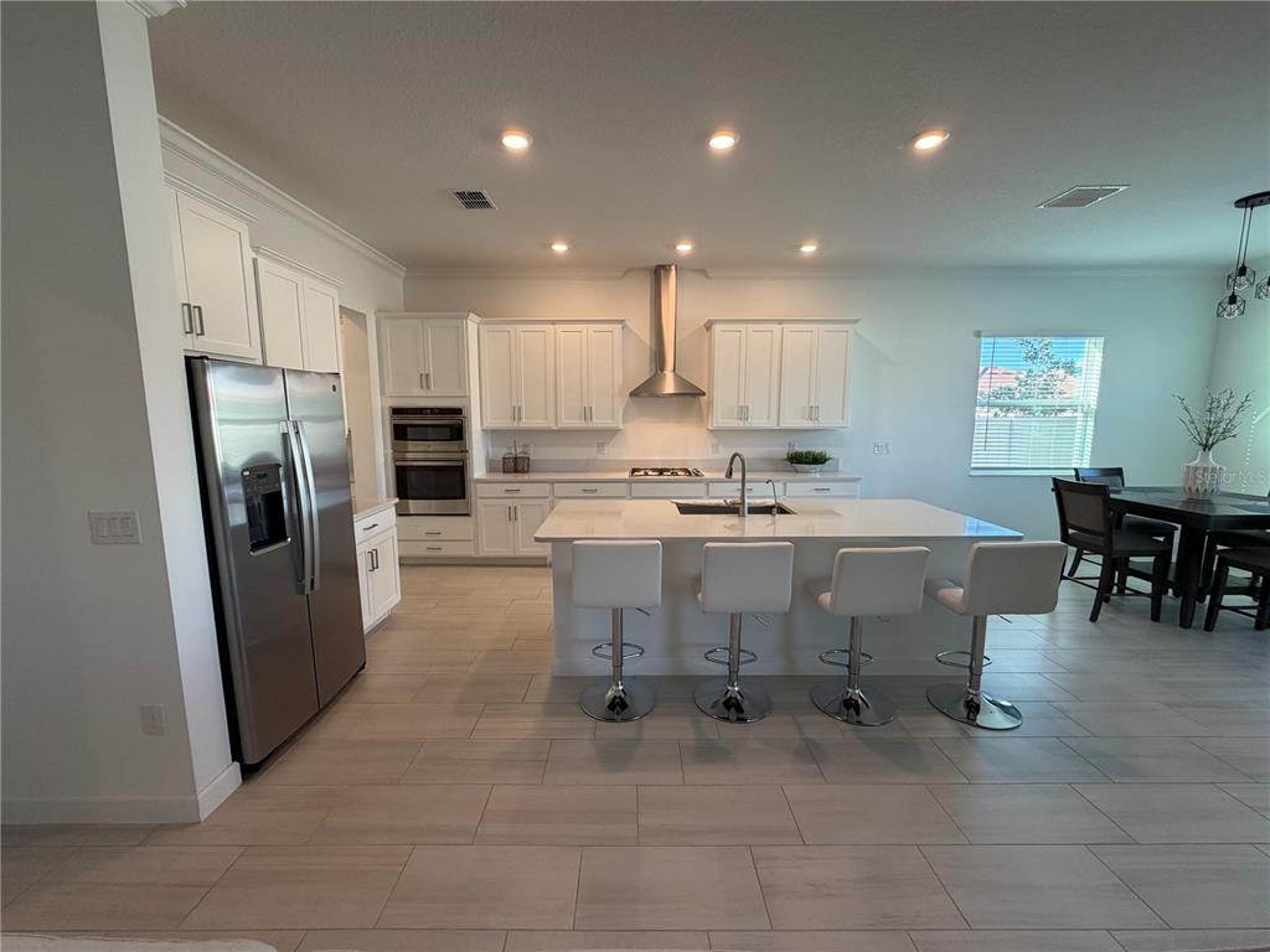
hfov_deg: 102.1
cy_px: 476
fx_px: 514
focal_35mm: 14
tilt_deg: -7.8
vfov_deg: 85.7
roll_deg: +0.3
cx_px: 635
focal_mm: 2.22
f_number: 2.2
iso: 160
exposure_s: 1/120
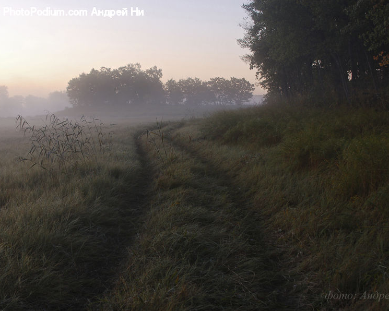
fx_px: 587
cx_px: 190
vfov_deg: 29.7
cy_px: 156
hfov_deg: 36.7
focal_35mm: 51
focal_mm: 30
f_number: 5.6
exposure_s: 1/125
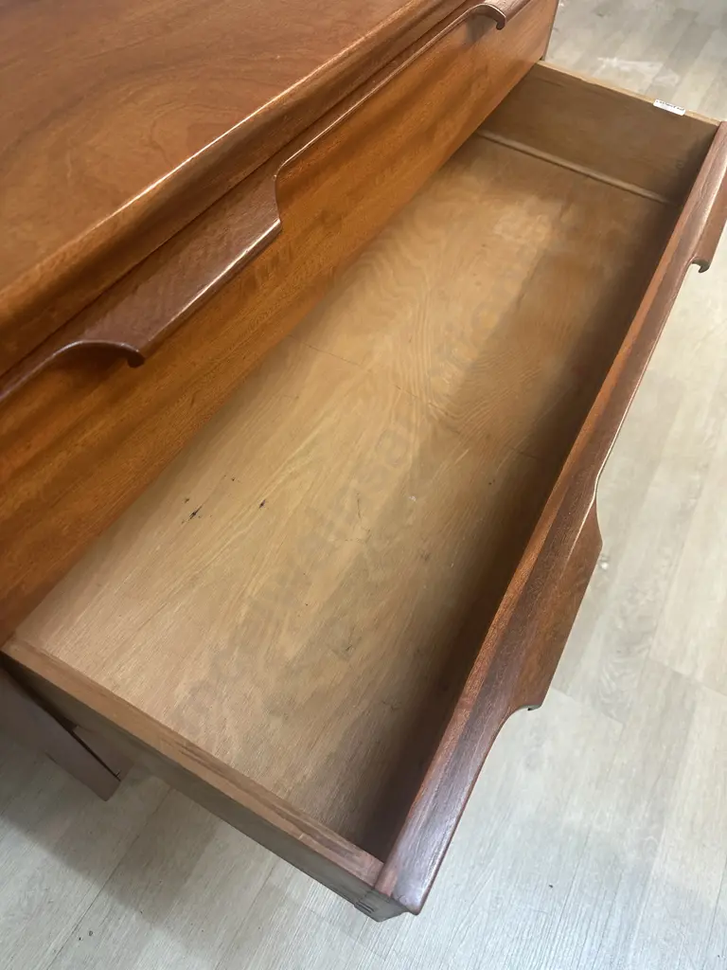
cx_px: 364
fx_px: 672
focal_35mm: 24
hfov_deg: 56.8
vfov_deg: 71.6
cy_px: 485
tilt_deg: -53.9
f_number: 1.78
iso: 250
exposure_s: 1/50
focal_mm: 6.86
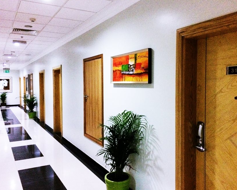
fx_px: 217
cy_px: 94
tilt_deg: -3.1
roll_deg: +1.5
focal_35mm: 31
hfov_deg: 57.2
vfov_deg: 47.1
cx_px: 117
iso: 500
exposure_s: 1/17
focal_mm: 4.15
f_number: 2.2
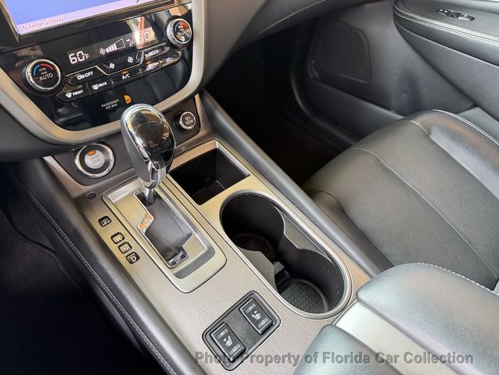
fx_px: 346
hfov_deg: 71.6
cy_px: 188
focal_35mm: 24
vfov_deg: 56.8
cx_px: 250
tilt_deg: -45.4
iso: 250
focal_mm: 6.76
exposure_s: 1/60
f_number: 1.78
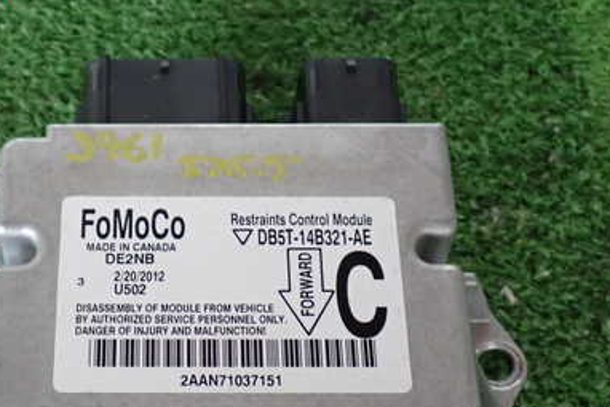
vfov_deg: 20.1
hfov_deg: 29.8
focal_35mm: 67
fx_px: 1136
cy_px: 330
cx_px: 188
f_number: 2.8
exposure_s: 1/40
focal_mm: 7.31
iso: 500
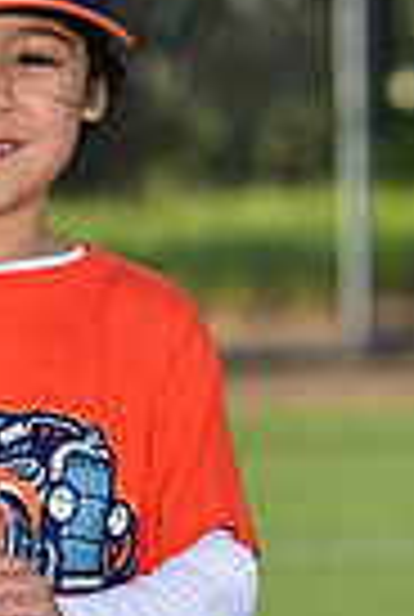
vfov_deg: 3.7
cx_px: -11
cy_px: 764
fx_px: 9422
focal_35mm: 549
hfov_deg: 2.5
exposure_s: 1/250
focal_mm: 130
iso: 64
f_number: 5
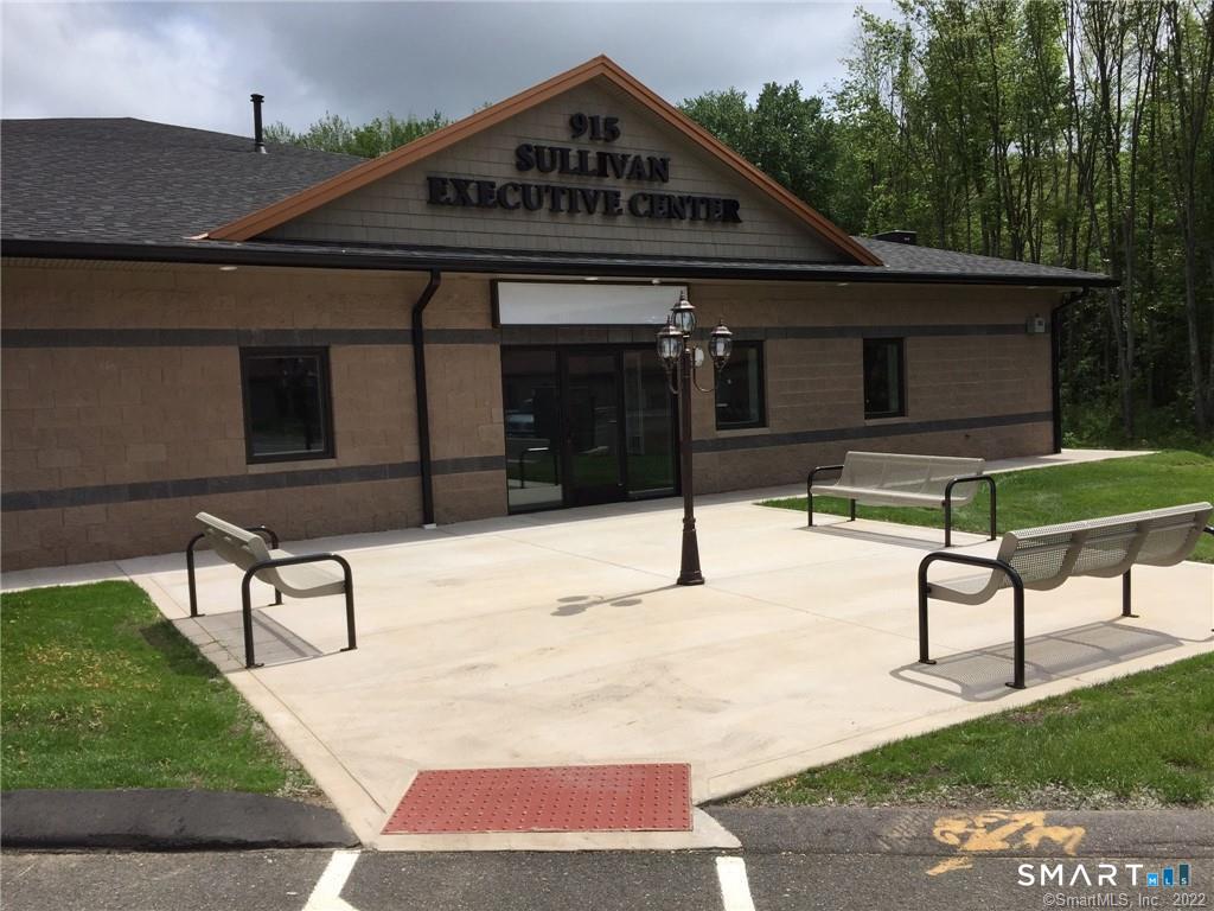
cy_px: 456
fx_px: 1017
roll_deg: +1.5
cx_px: 607
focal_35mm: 29
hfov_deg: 61.7
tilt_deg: -5.8
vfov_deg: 48.2
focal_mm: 4.15
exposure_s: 1/4950
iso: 32
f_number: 2.2
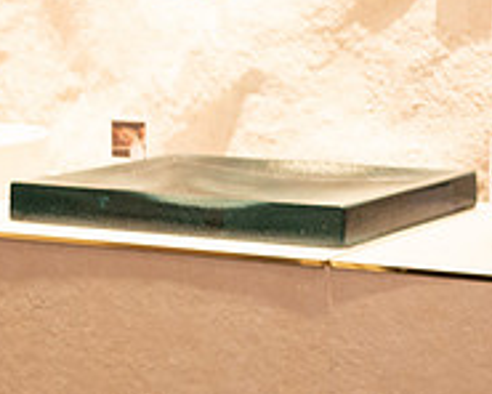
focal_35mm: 103
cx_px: 710
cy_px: -11
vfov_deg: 14.7
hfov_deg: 17.1
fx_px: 1500
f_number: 3.5
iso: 1600
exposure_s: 1/200
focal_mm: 35
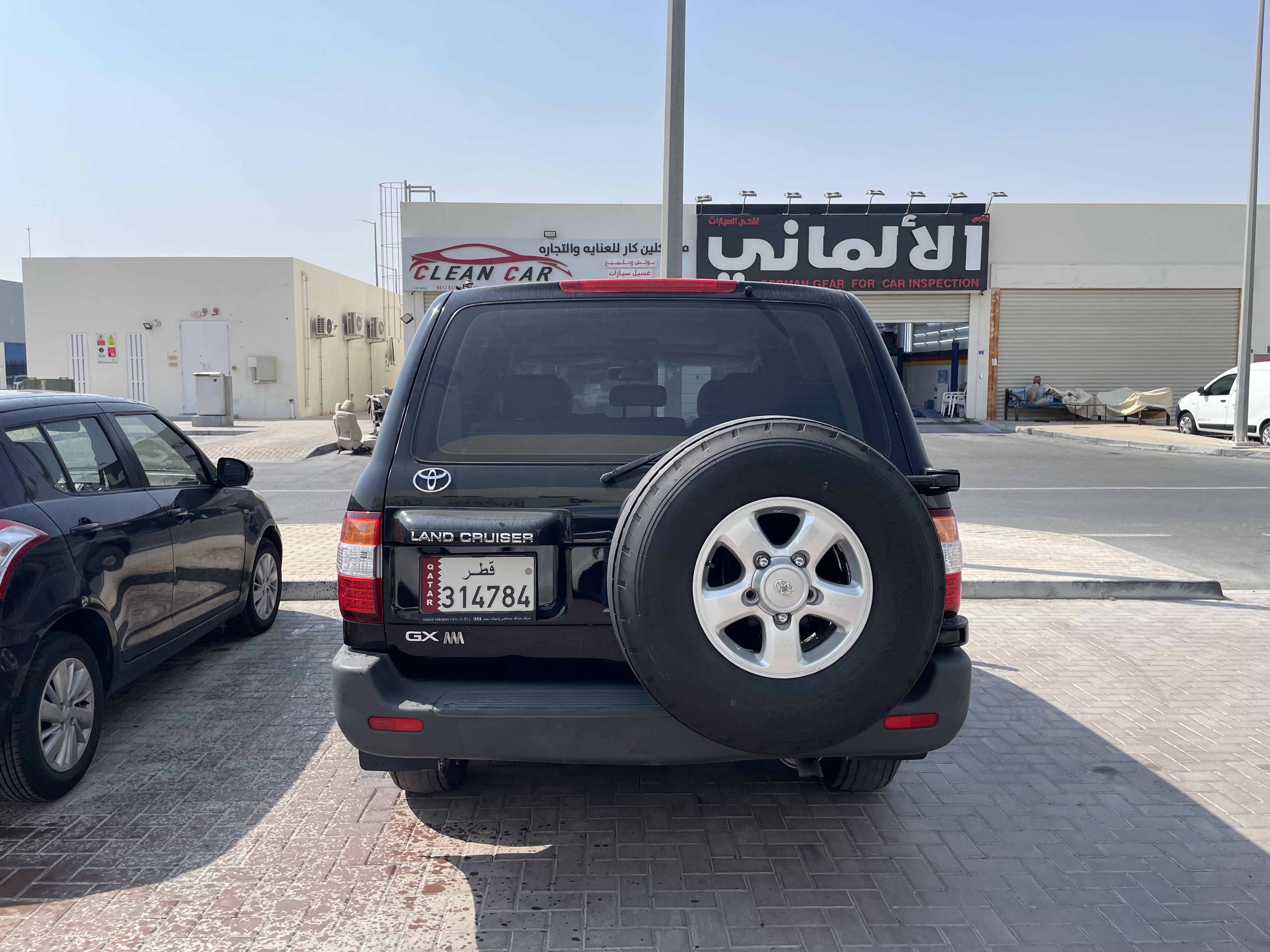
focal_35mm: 26
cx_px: 635
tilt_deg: -4.7
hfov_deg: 67.3
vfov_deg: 53.1
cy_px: 476
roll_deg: -1.2
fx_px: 954
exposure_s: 1/3401
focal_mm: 4.2
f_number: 1.6
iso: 32
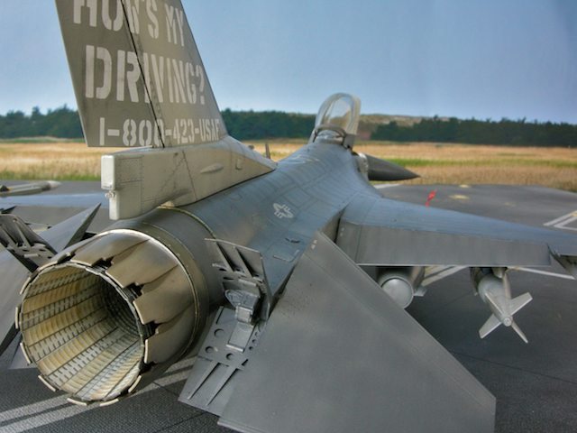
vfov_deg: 39.7
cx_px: 288
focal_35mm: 36
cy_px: 216
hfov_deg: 51.4
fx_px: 600
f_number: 7.6
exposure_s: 1/7.6
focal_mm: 7.5
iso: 209
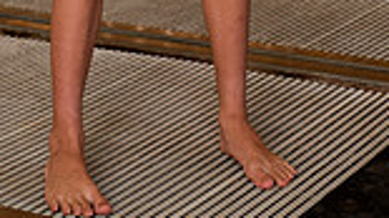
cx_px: 176
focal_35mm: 140
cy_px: -308
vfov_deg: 8.0
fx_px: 1443
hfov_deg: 15.3
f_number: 5
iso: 800
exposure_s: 1/200
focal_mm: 46
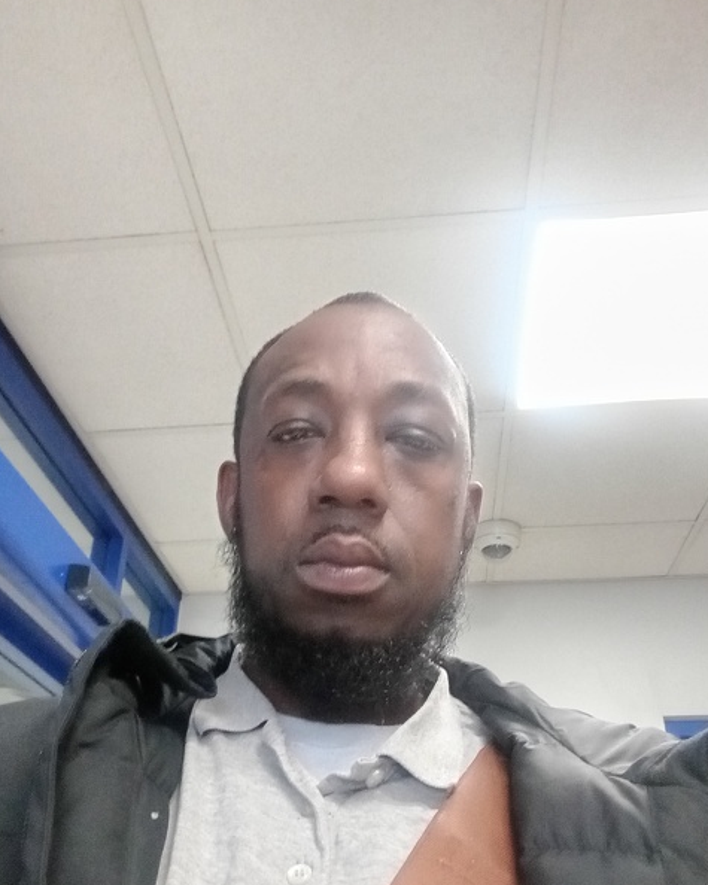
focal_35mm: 31
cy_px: 499
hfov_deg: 47.1
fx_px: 812
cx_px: 354
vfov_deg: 57.0
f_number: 2.2
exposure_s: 1/33.3
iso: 884
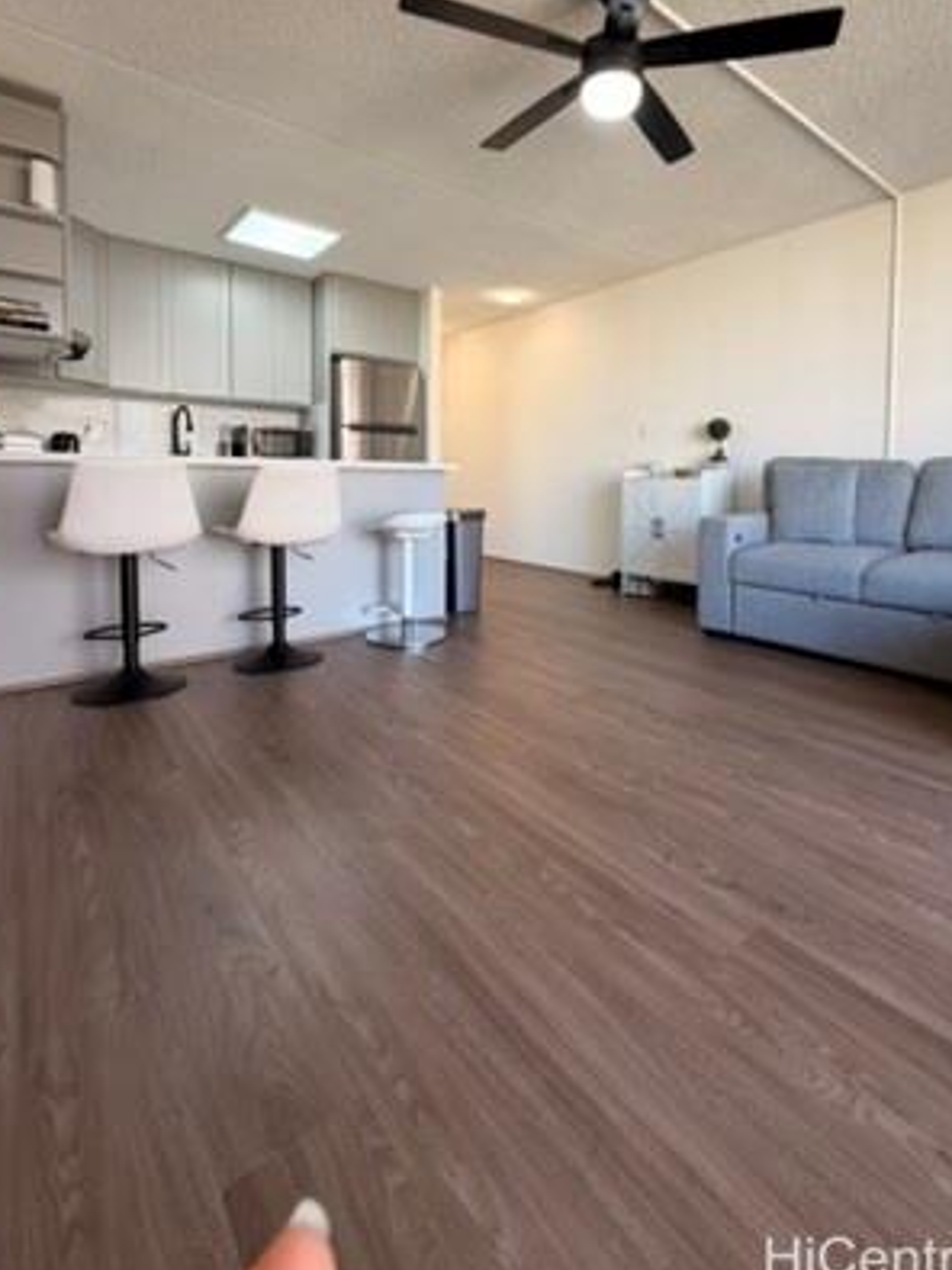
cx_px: 534
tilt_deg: -1.8
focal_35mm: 17
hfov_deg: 74.4
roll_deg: -0.3
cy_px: 508
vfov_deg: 89.9
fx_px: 624
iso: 125
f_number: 2.2
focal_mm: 2.22
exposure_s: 1/120
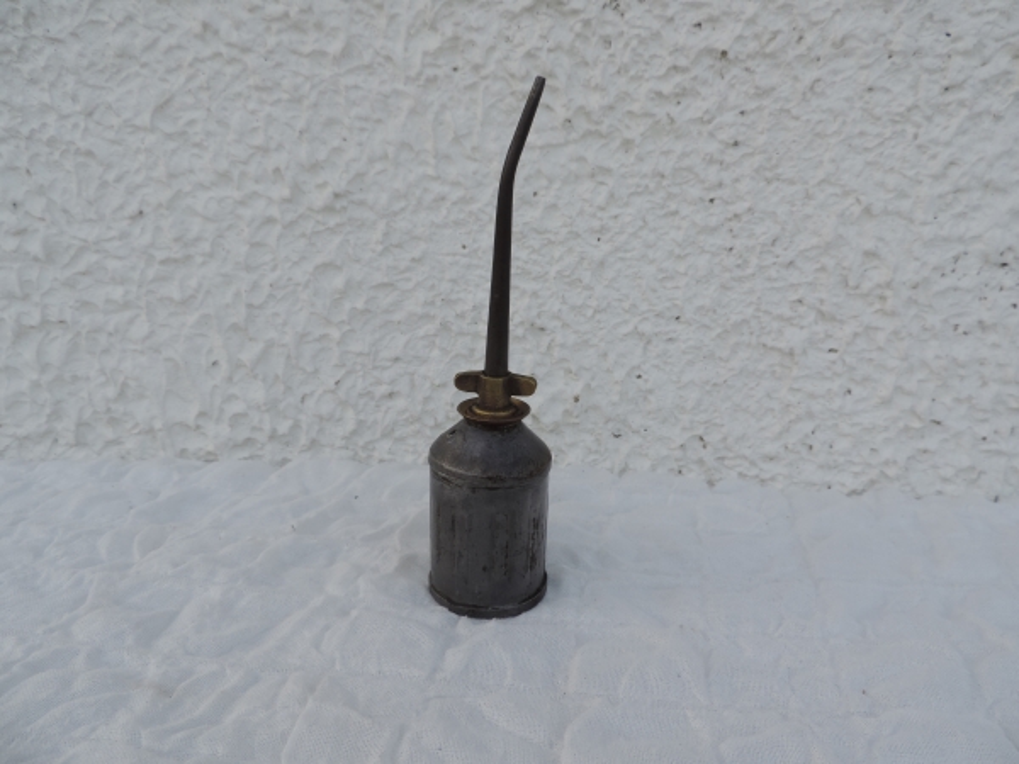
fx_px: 706
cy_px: 382
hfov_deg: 71.6
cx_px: 510
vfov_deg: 56.8
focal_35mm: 24
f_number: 3
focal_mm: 4.3
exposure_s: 1/400
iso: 80
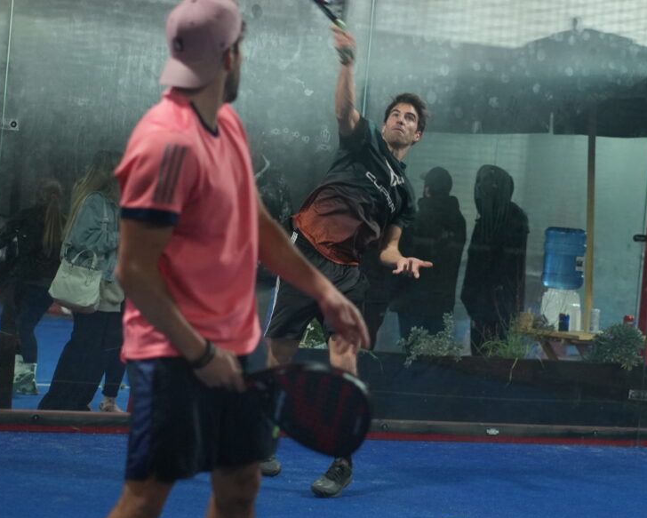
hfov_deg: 16.5
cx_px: 435
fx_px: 2222
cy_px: 256
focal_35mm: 116
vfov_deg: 13.3
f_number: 1.8
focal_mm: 50
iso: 1600
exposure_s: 1/250
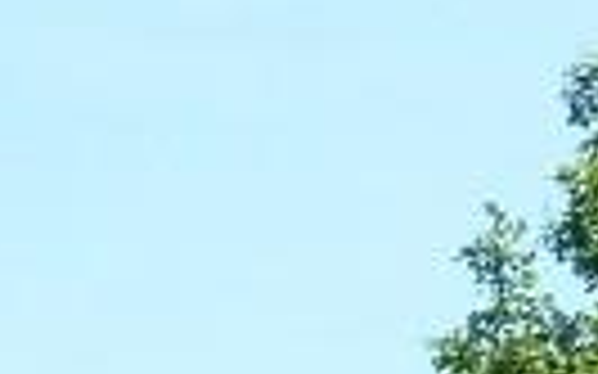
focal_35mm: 204
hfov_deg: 9.8
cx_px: -468
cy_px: 1397
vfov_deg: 5.7
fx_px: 3323
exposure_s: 1/250
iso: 80
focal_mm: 4.1
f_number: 4
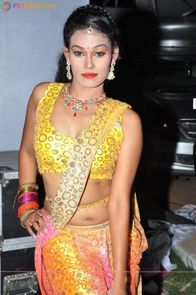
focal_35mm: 75
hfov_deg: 18.1
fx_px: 614
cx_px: 98
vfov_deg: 27.0
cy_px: 148
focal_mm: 50
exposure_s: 1/125
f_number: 10
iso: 400
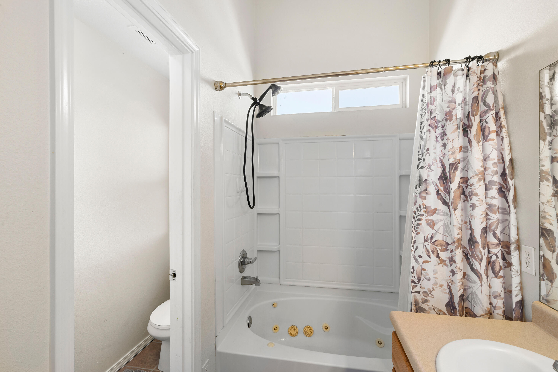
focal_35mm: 16
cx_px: 279
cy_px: 186
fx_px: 248
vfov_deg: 73.7
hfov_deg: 96.7
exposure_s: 1
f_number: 13
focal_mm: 16
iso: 250
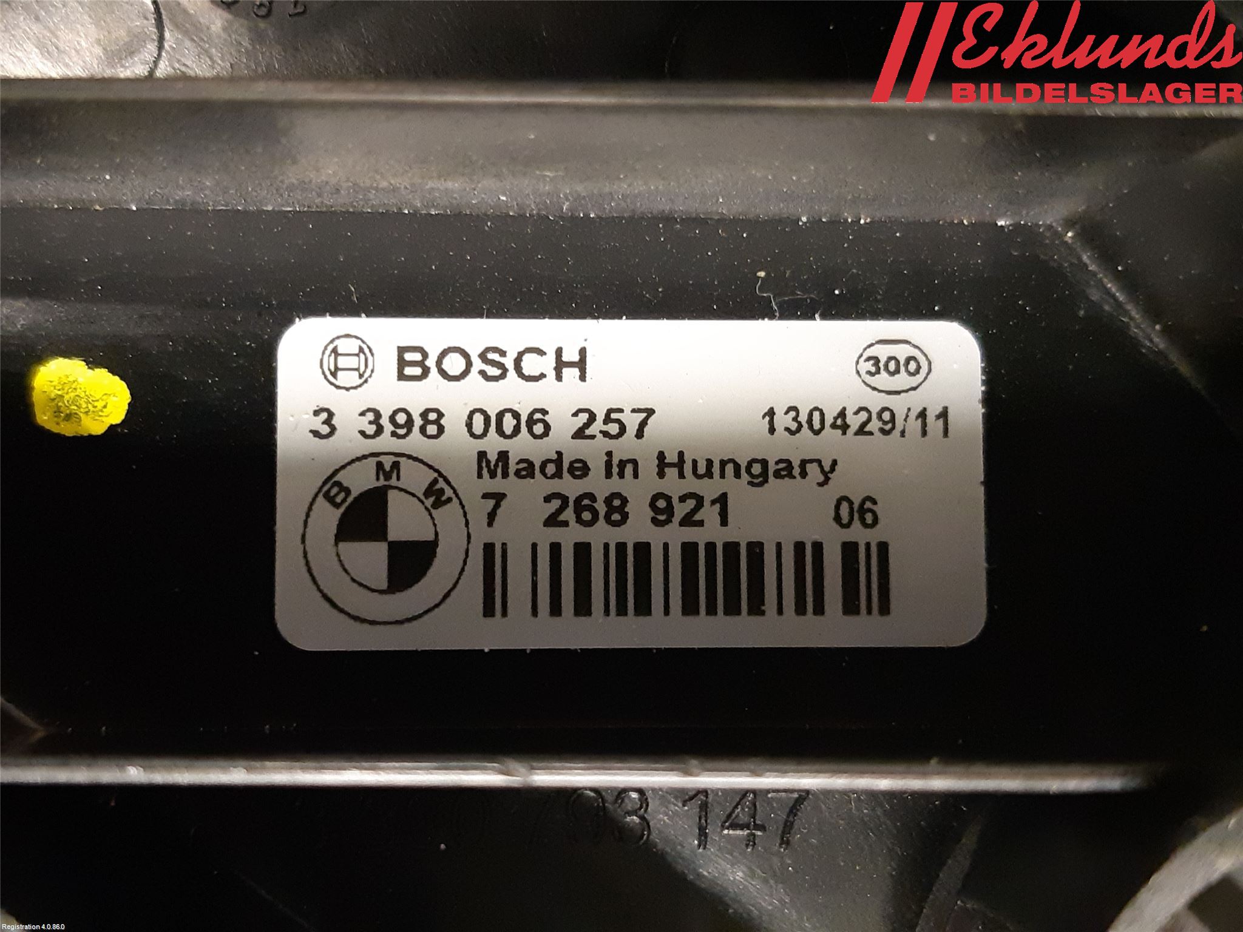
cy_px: 466
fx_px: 934
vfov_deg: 53.1
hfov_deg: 67.3
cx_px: 622
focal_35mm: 26
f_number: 1.7
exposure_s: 1/25
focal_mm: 3.93
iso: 500
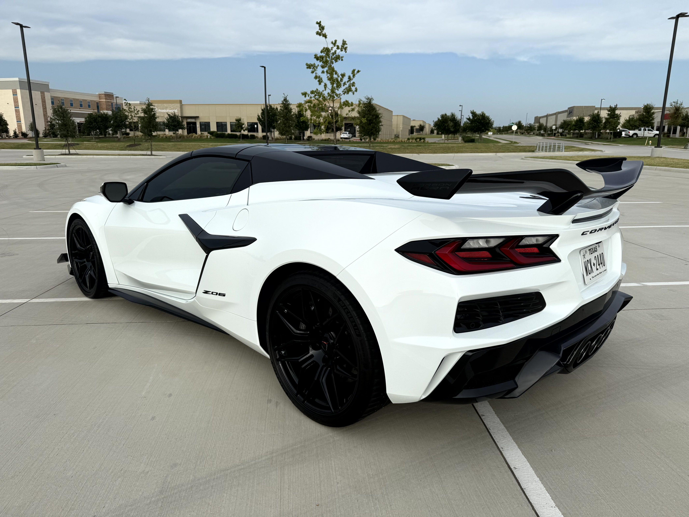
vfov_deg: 56.8
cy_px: 258
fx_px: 478
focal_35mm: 24
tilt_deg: -13.1
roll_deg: -0.8
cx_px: 344
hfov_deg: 71.6
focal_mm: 6.76
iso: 80
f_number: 1.78
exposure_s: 1/4405
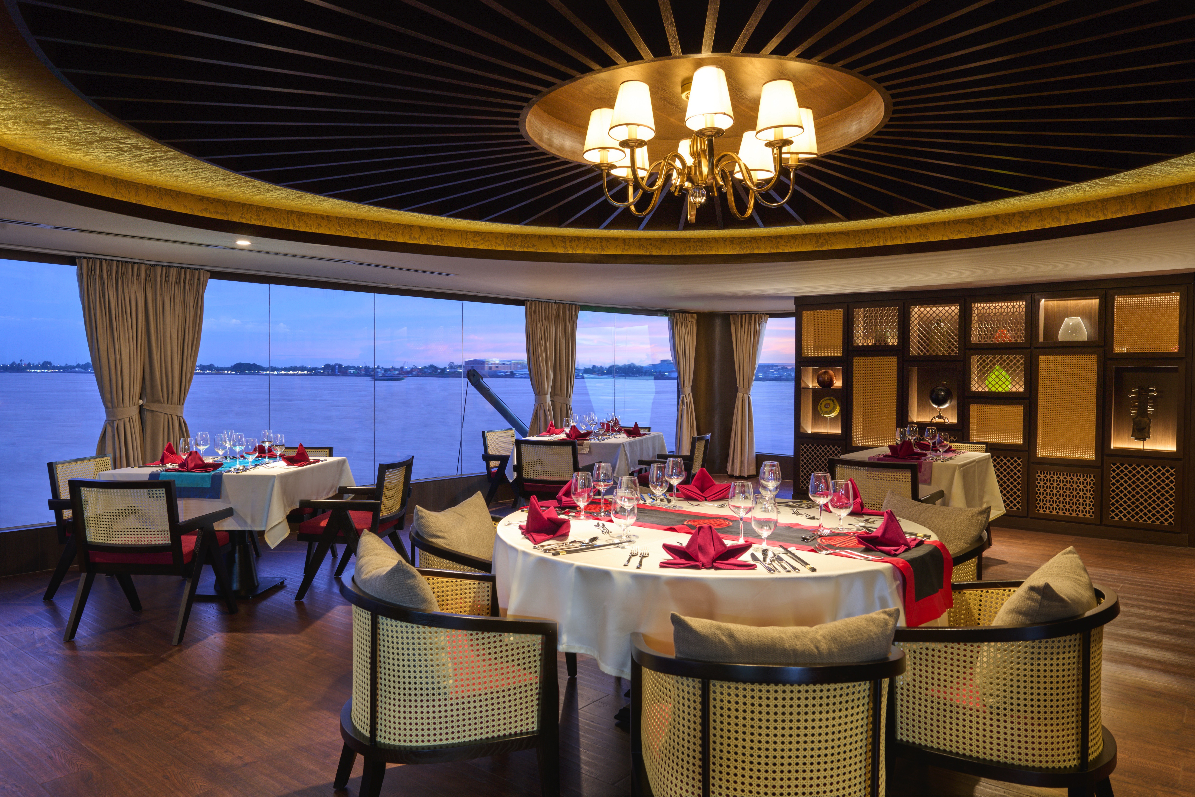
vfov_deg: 53.1
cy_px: 398
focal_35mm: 24
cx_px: 598
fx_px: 797
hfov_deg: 73.7
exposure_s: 8
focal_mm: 24
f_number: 11
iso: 125
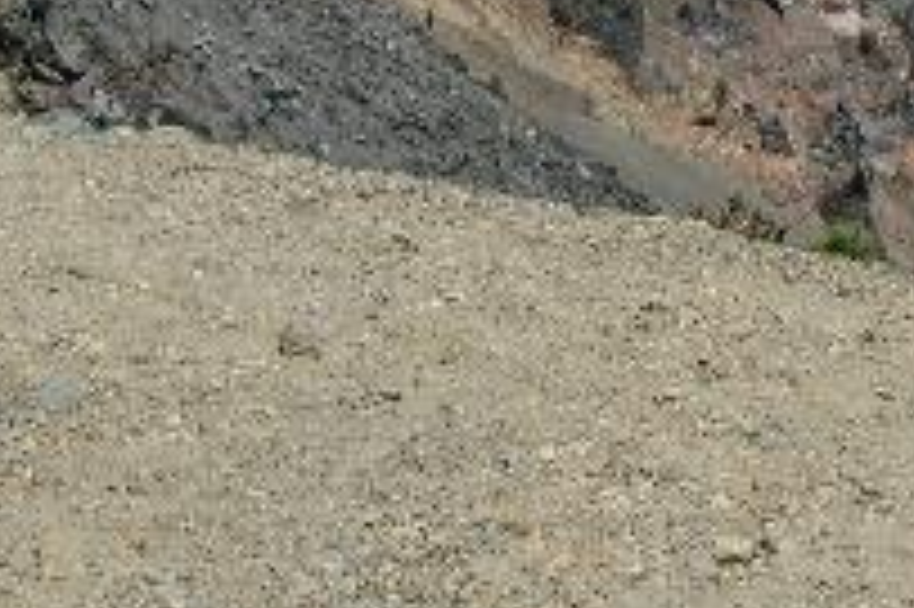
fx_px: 2156
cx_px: 617
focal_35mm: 85
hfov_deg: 23.8
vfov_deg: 15.1
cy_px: -250
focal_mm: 18
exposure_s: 1/400
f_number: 10
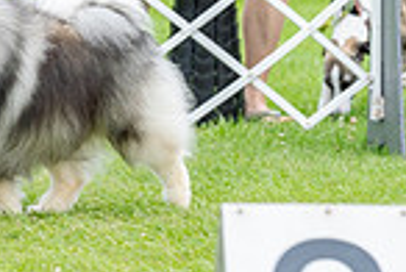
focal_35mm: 583
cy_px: -135
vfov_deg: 2.4
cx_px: -67
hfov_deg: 3.5
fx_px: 6588
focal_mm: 147
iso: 400
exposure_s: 1/400
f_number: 4.5
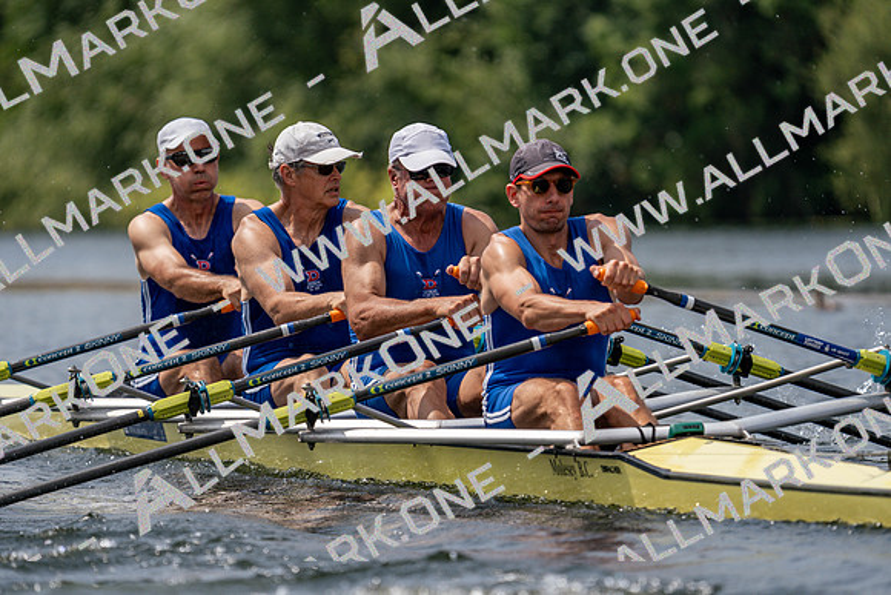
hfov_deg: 5.2
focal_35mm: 400
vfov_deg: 3.4
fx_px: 9902
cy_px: 298
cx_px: 446
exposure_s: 1/1600
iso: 200
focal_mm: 400
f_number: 6.3
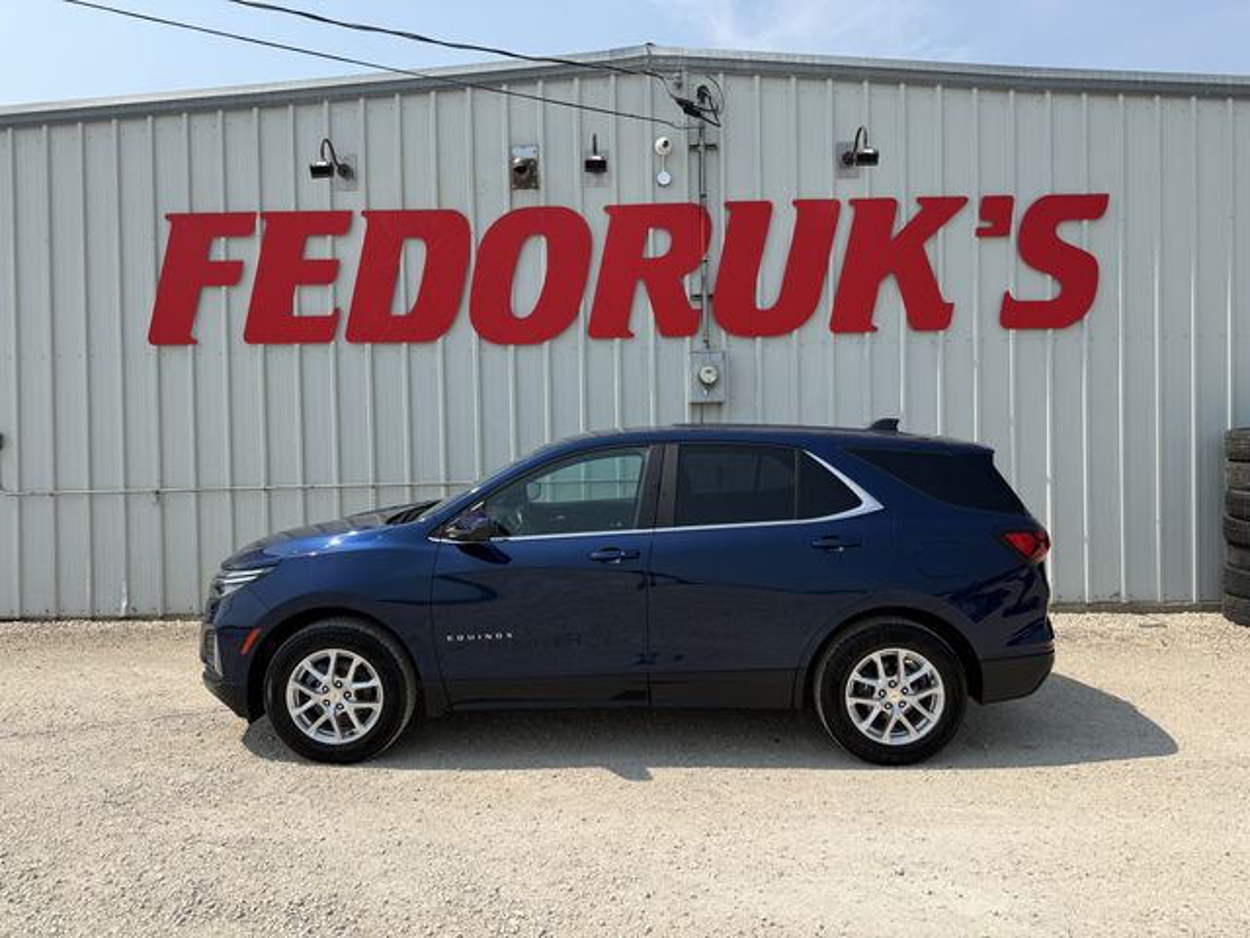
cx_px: 625
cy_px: 469
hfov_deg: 71.6
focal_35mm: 24
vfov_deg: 56.8
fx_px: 867
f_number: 1.78
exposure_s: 1/5714
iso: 80
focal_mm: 6.76
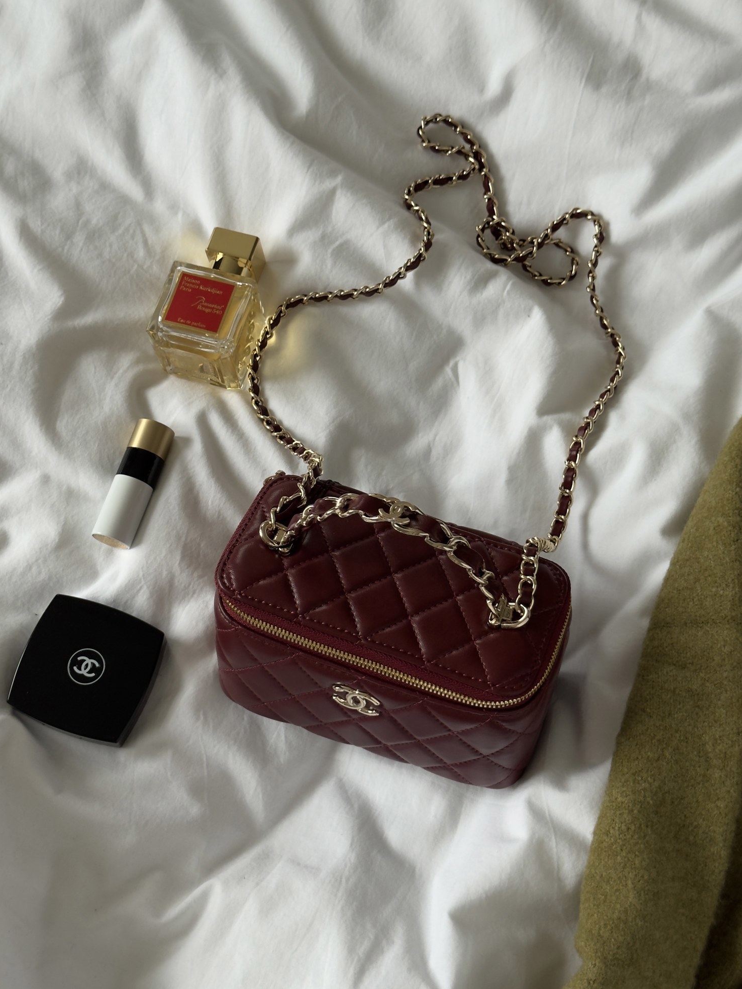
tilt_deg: -70.5
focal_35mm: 49
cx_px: 369
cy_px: 489
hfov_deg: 29.7
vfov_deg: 38.9
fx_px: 1401
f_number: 1.78
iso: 125
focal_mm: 6.76
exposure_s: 1/60
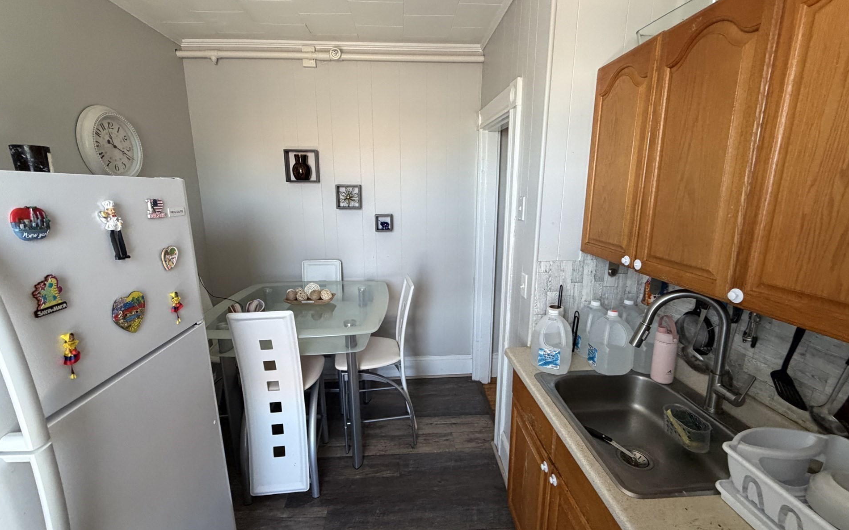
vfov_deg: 71.2
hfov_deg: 97.8
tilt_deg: -12.4
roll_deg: -0.6
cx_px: 424
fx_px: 370
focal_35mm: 16
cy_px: 270
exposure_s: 1/69
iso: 320
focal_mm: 2.22
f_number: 2.2
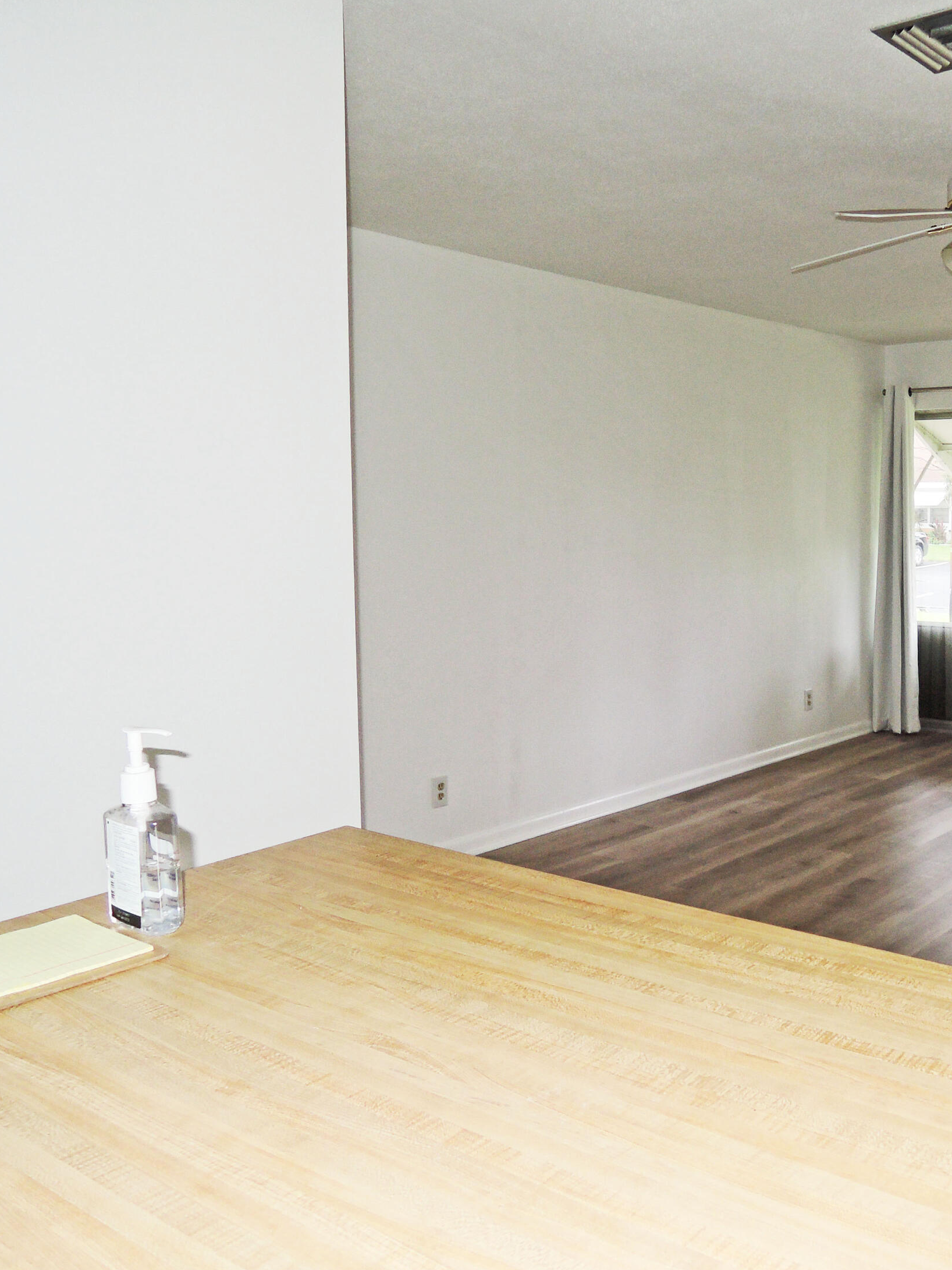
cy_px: 625
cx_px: 736
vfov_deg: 55.4
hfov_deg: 41.4
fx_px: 1210
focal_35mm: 33
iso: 200
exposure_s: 1/30
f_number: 2.8
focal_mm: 5.1
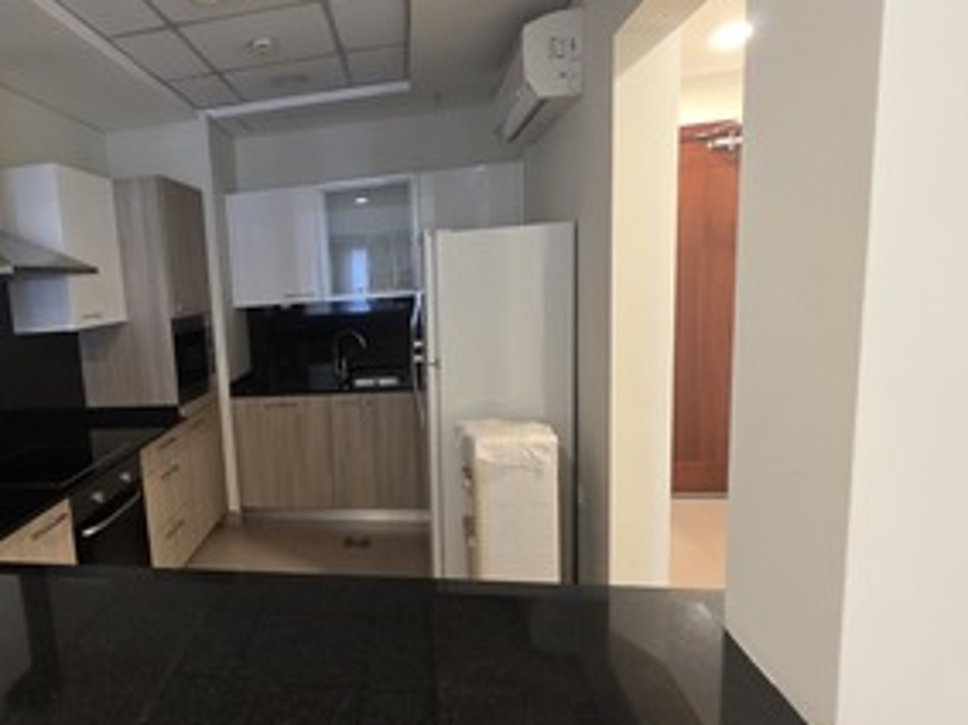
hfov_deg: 74.2
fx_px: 587
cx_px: 258
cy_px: 378
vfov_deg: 63.4
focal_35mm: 21
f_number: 1.9
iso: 320
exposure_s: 1/50
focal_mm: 2.2
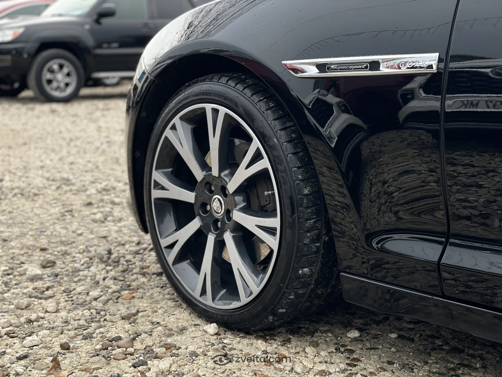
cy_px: 188
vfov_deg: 28.0
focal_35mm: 52
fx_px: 754
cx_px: 251
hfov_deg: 36.8
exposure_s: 1/122
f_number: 2
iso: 40
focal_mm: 6
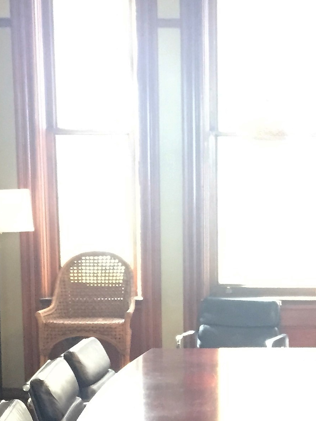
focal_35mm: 80
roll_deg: -0.1
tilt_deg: -5.8
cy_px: 327
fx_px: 974
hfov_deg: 18.1
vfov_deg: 24.1
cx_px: 285
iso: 250
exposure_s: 1/20
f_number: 2.2
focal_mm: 4.15
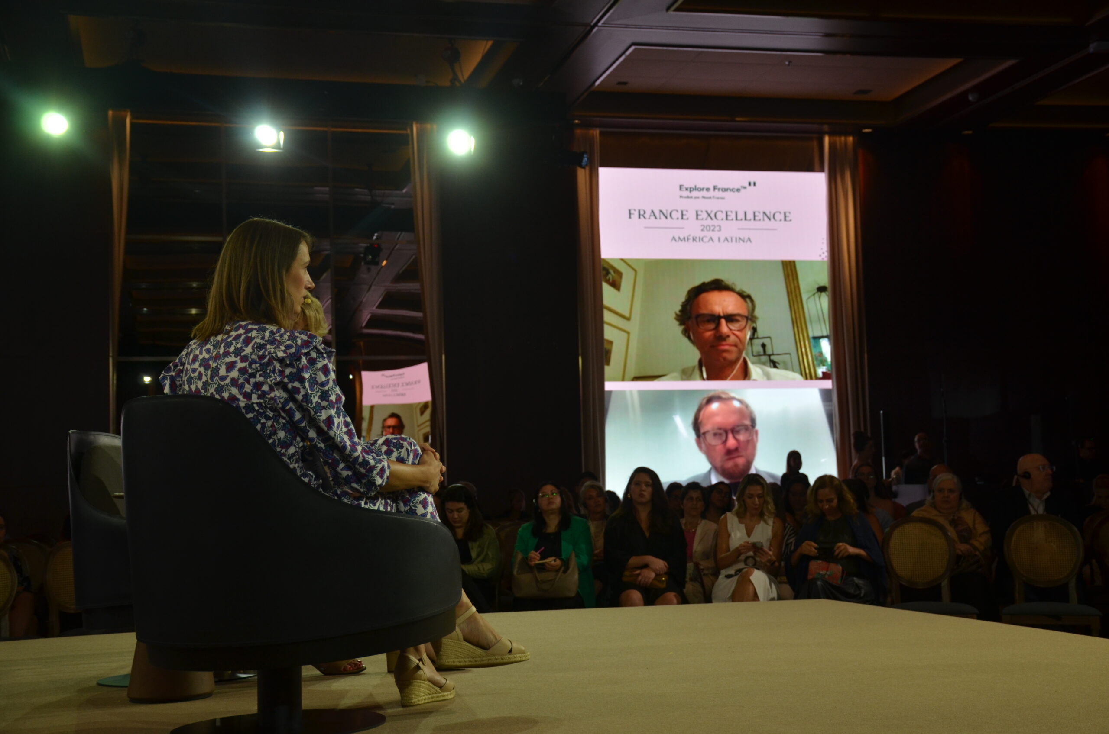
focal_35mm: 52
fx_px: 1614
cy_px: 367
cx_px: 554
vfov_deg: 25.6
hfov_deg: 37.9
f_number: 4.2
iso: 400
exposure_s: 1/60
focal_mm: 35
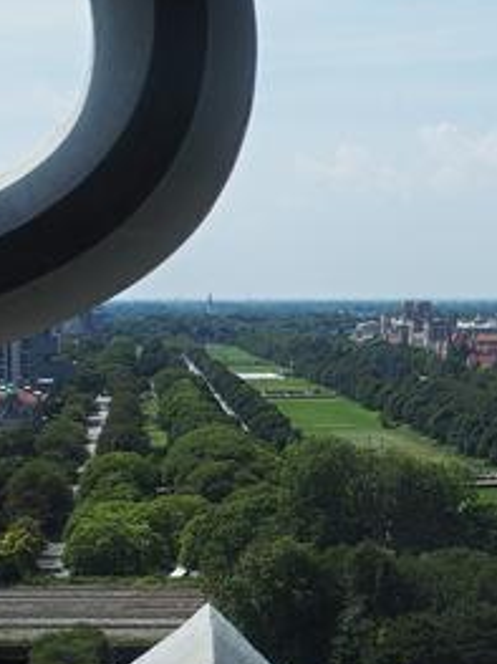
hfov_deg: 19.2
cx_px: 376
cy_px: 348
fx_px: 1456
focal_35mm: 76
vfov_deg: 25.7
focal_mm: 10.8
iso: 100
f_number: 4.5
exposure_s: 1/640
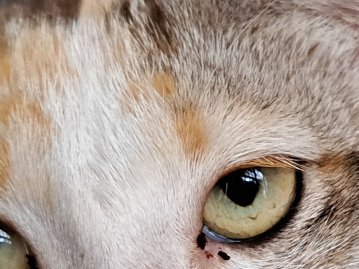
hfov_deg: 18.3
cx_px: 349
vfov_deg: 14.0
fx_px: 1089
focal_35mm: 105
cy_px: 242
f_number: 1.8
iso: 400
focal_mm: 5.23
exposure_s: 1/33
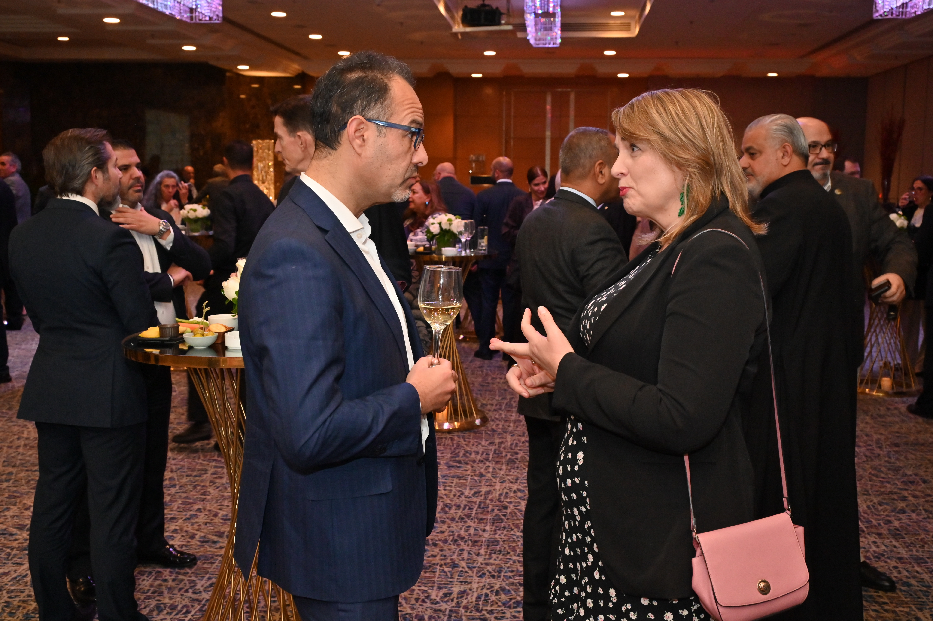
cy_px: 310
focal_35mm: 38
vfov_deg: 35.0
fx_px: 984
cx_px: 466
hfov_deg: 50.7
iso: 2500
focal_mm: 38
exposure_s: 1/80
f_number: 7.1
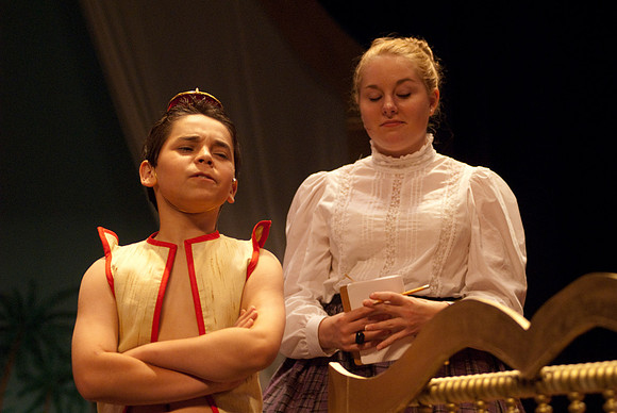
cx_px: 308
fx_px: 2831
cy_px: 206
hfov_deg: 12.4
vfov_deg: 8.3
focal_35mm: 165
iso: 1000
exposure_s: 1/200
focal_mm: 110
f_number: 2.8
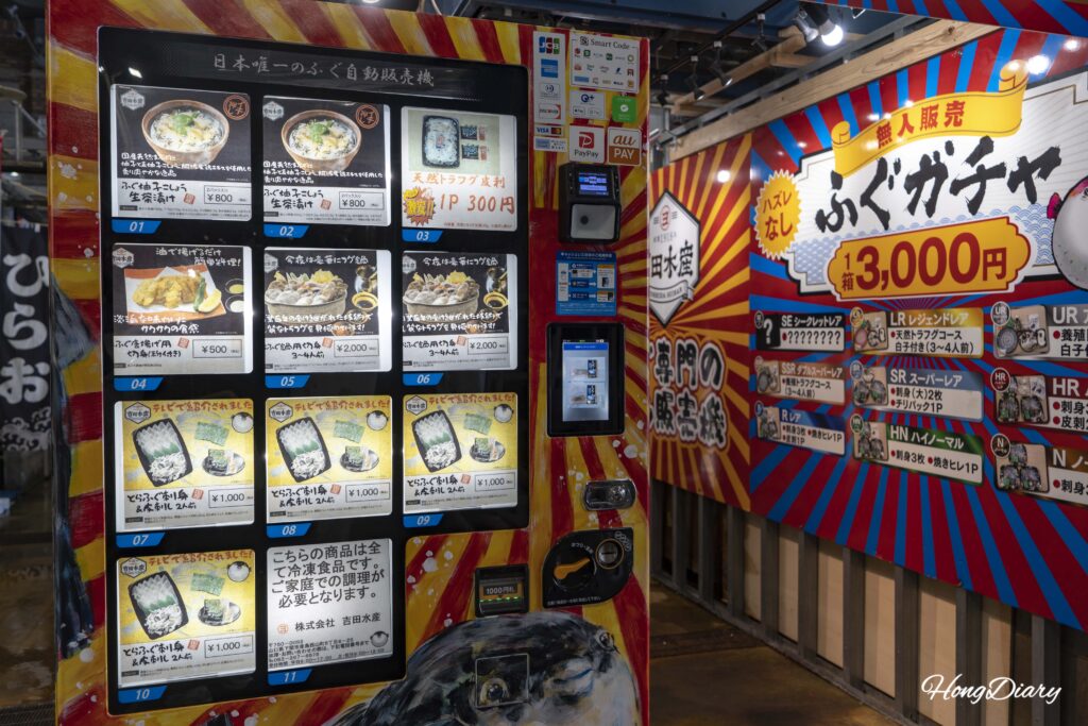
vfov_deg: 46.4
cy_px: 363
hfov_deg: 65.5
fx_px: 846
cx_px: 544
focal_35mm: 28
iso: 125
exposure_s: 1/60
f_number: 4
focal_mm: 28
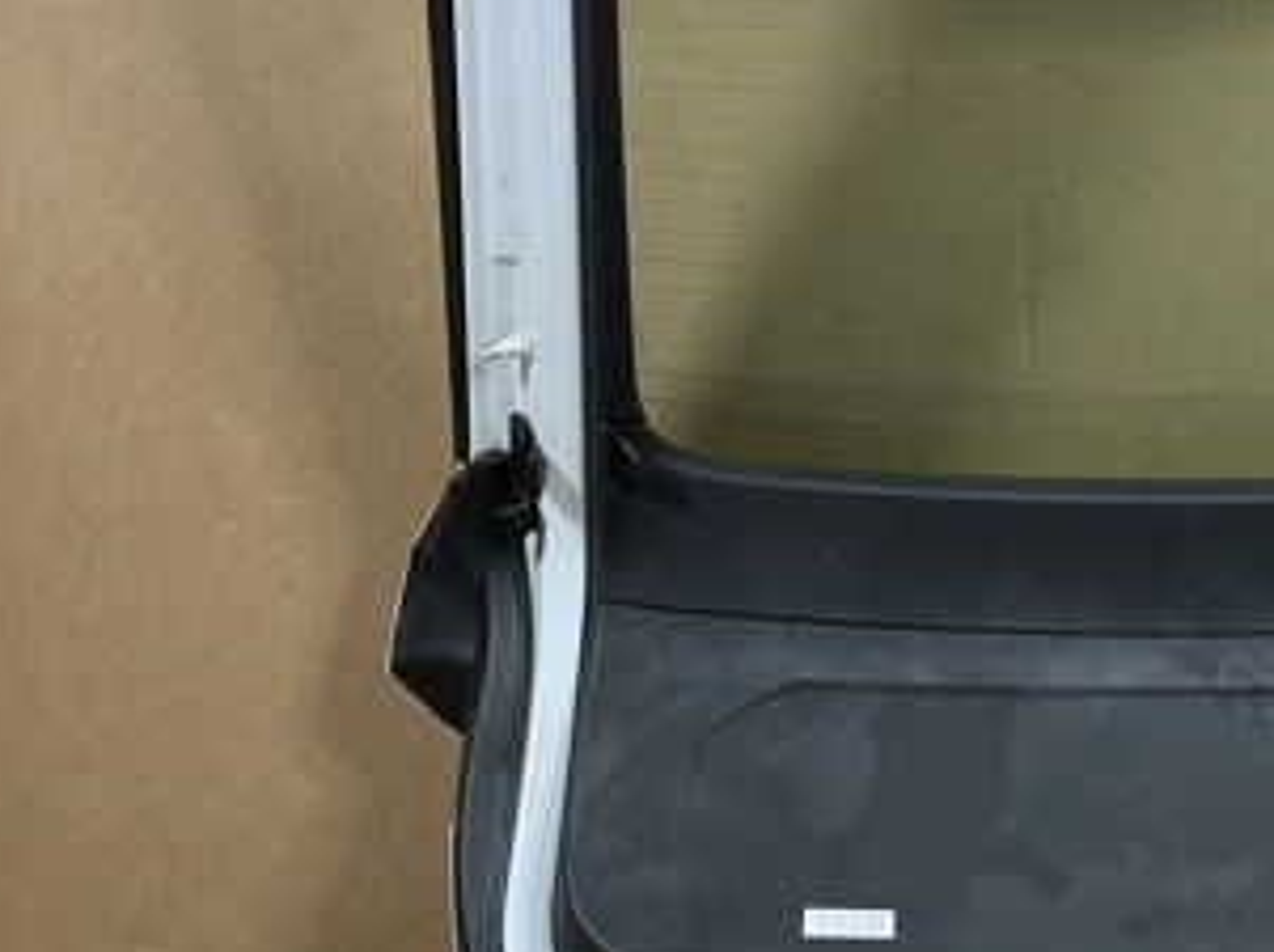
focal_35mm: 102
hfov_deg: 18.9
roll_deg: +0.2
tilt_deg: -15.8
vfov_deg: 14.4
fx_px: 3750
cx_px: 1219
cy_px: 264
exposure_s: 1/50
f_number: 1.78
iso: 200
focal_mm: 6.86
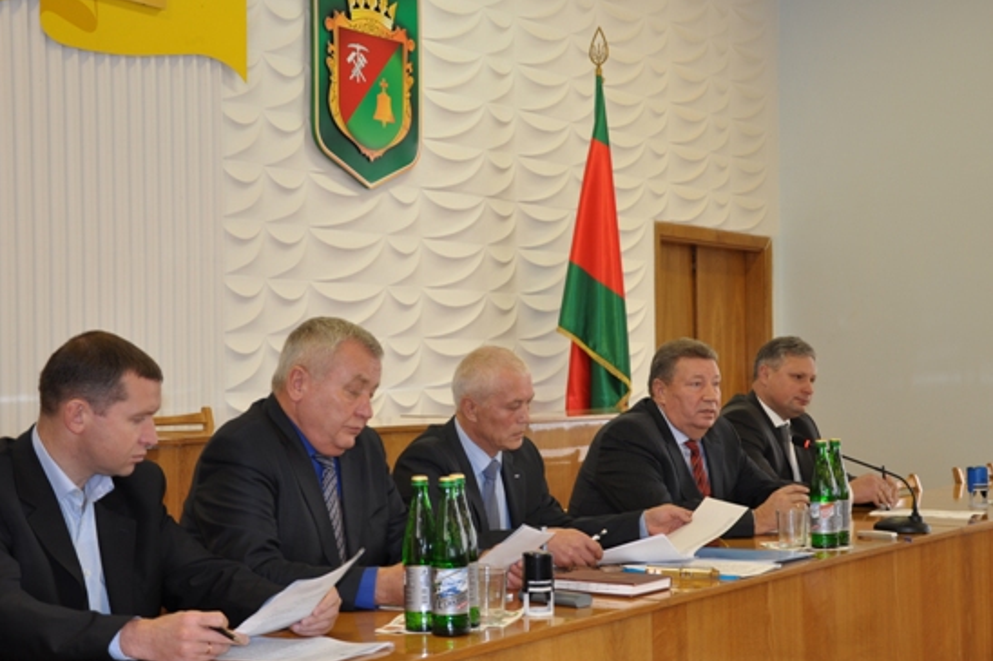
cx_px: 507
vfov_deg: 24.2
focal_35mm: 56
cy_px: 352
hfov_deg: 35.6
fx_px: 1544
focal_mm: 32
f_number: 4.2
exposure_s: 1/5
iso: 200
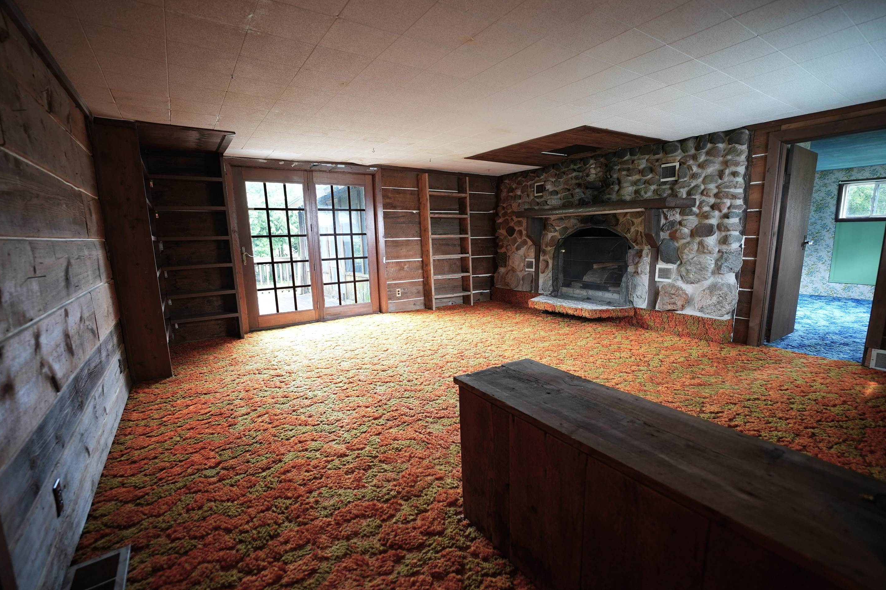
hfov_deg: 100.4
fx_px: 369
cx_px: 458
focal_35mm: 15
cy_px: 310
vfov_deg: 77.3
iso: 640
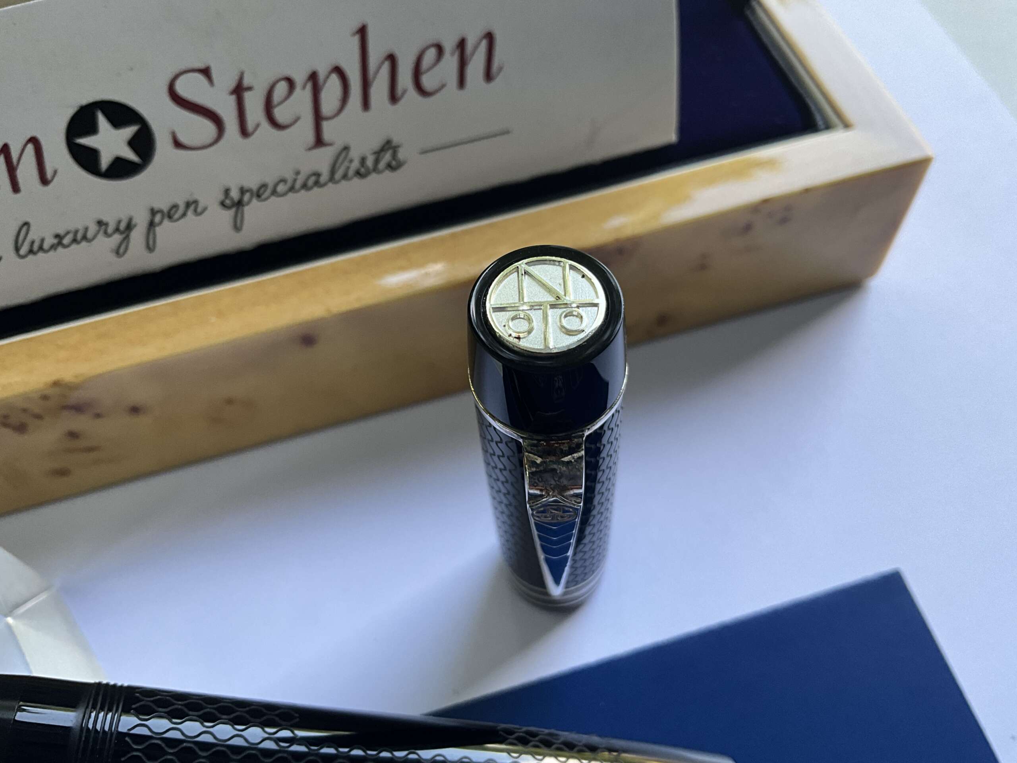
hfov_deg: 61.7
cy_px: 382
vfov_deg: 48.2
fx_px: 852
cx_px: 508
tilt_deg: -59.4
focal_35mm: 29
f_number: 1.8
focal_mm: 3
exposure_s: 1/122
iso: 50
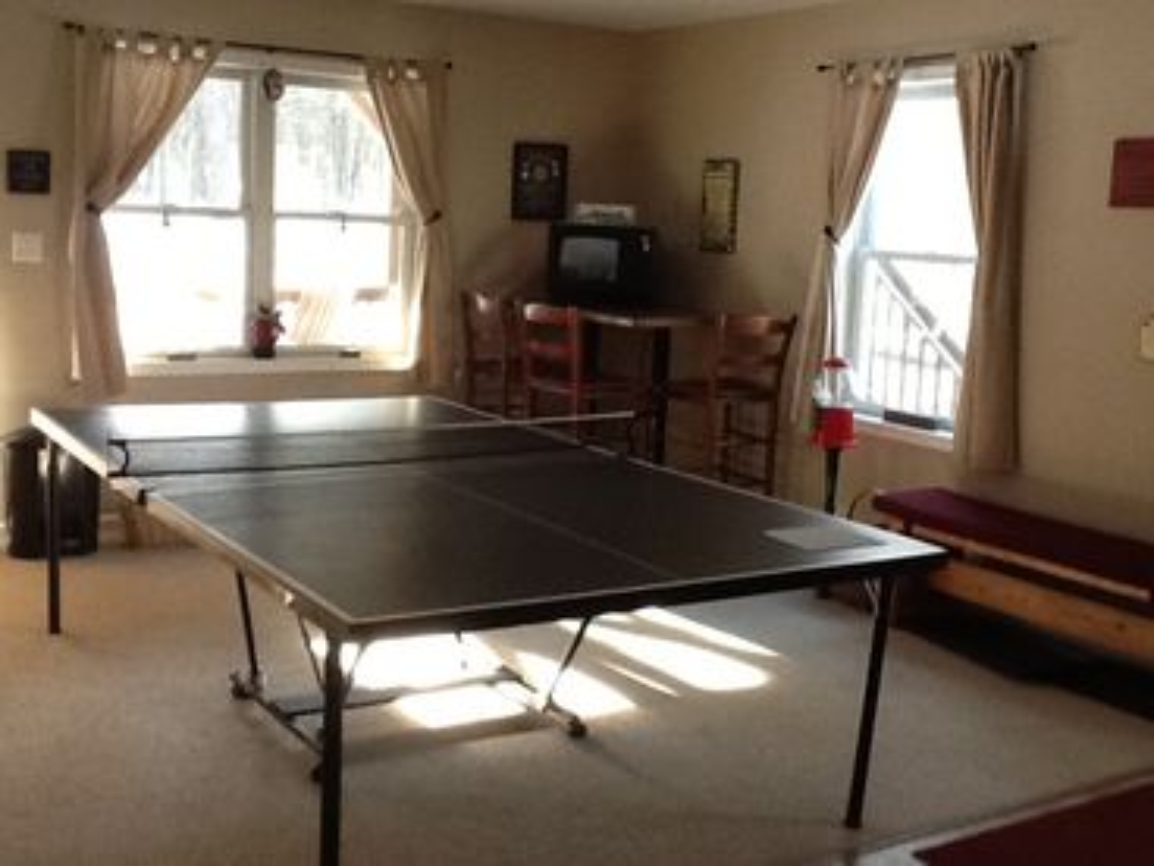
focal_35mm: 32
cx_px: 577
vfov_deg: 44.2
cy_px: 433
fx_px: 1067
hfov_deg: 56.8
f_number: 2.4
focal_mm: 2.03
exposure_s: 1/30
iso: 200
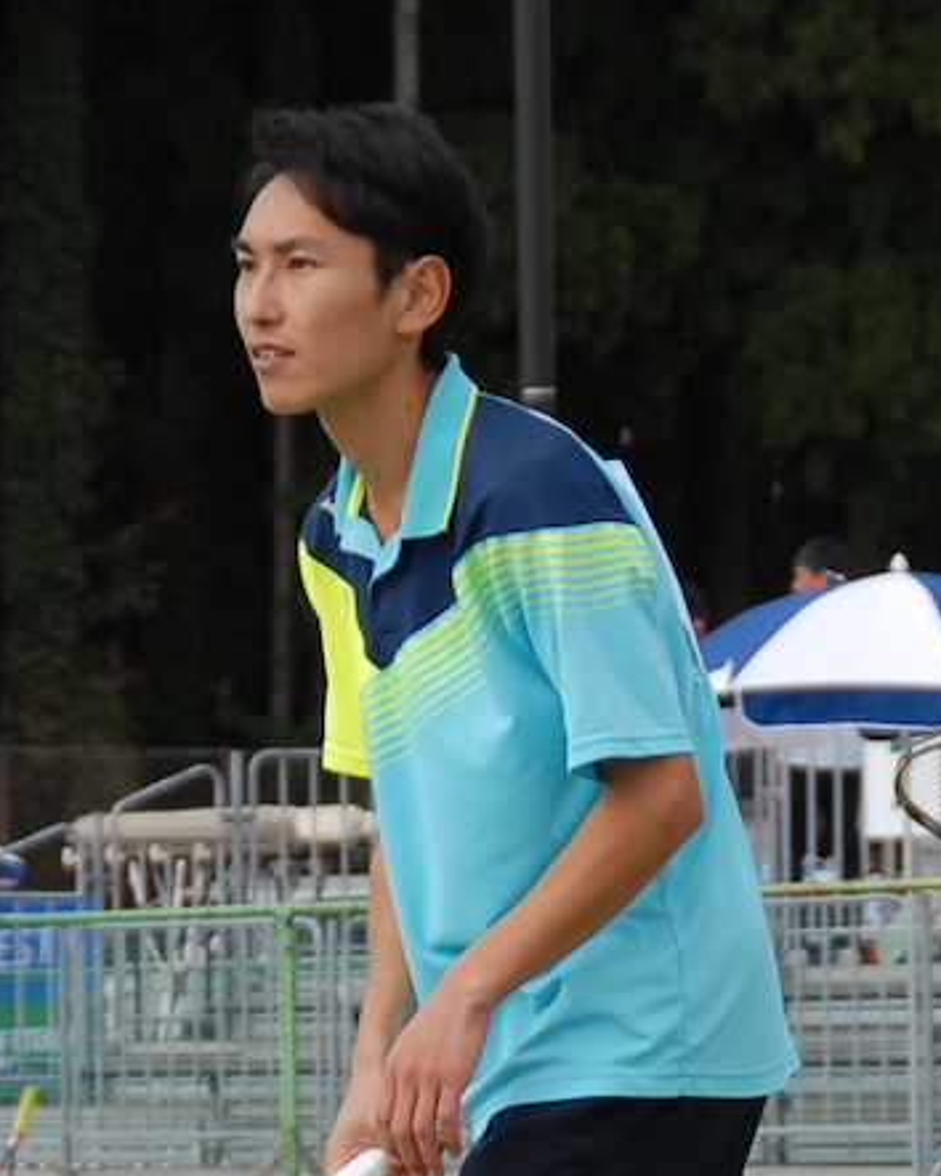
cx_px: 678
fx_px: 10645
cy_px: 996
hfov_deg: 5.1
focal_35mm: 306
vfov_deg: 6.3
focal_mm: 80
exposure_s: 1/1000
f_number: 6.7
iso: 400
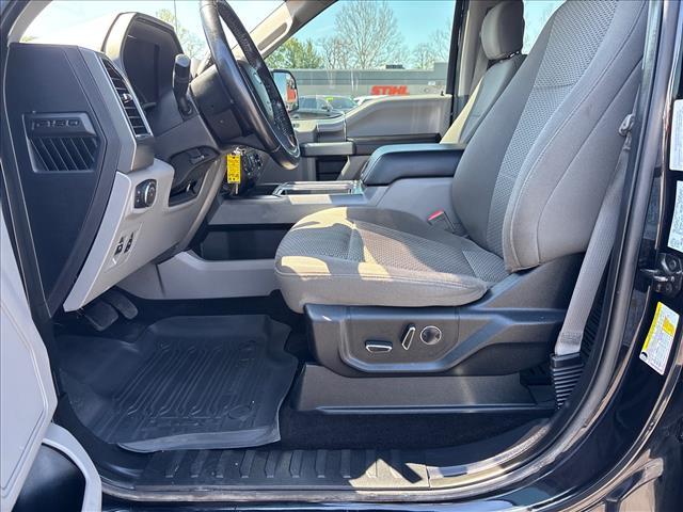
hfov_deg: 67.3
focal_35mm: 26
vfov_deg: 53.1
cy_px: 256
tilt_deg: -16.0
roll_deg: +0.8
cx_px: 342
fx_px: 513
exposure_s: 1/121
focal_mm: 5.96
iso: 80
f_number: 1.6
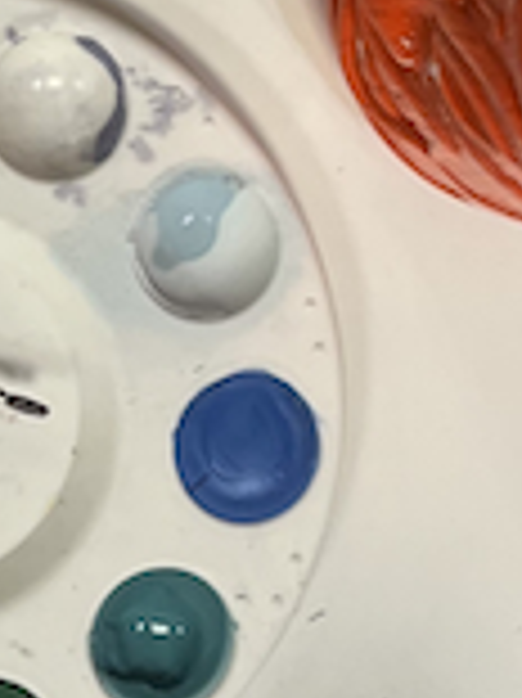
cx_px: -245
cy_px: -119
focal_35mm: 149
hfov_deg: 9.7
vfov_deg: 13.0
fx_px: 3000
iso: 100
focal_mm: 5.1
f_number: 1.6
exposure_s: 1/100
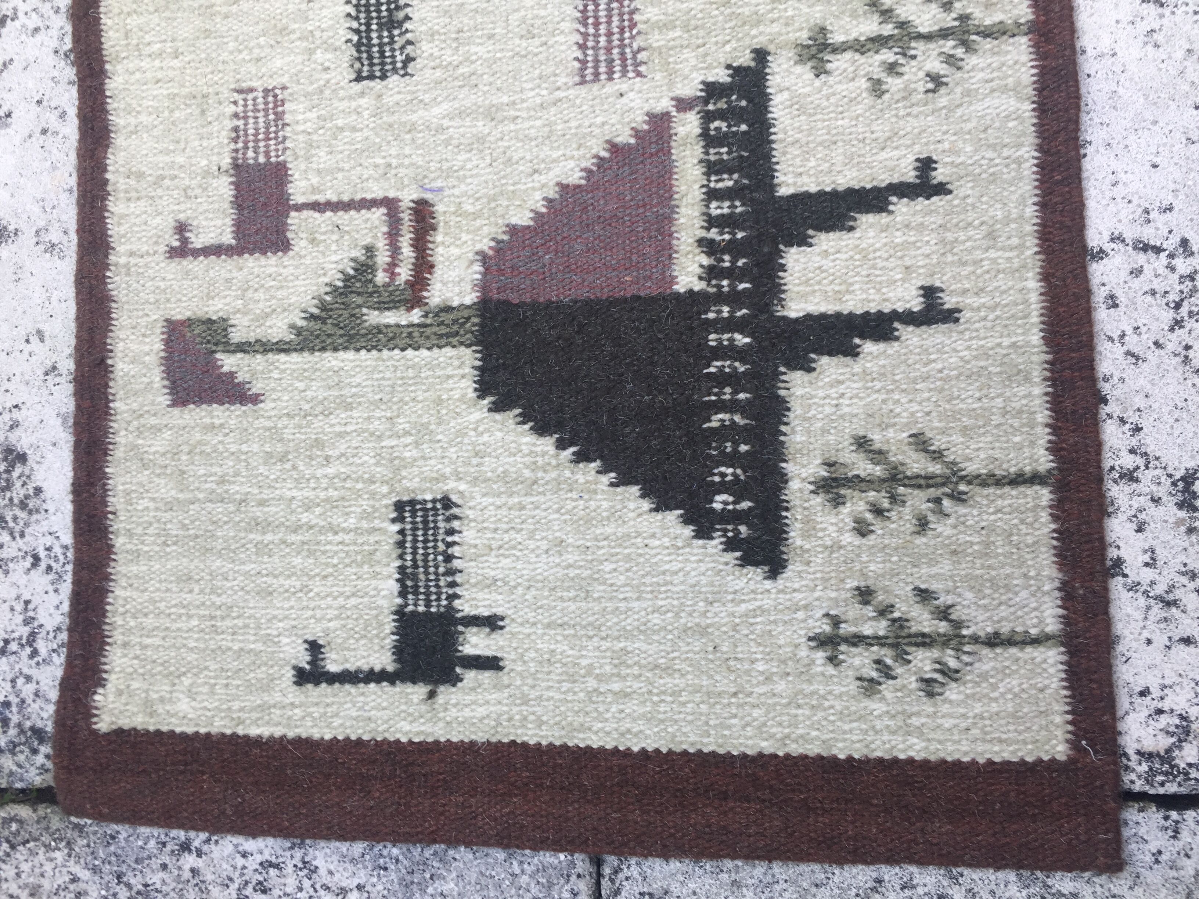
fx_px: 1004
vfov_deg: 48.2
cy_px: 450
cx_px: 600
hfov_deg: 61.7
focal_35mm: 29
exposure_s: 1/100
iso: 50
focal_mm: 4.15
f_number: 2.2
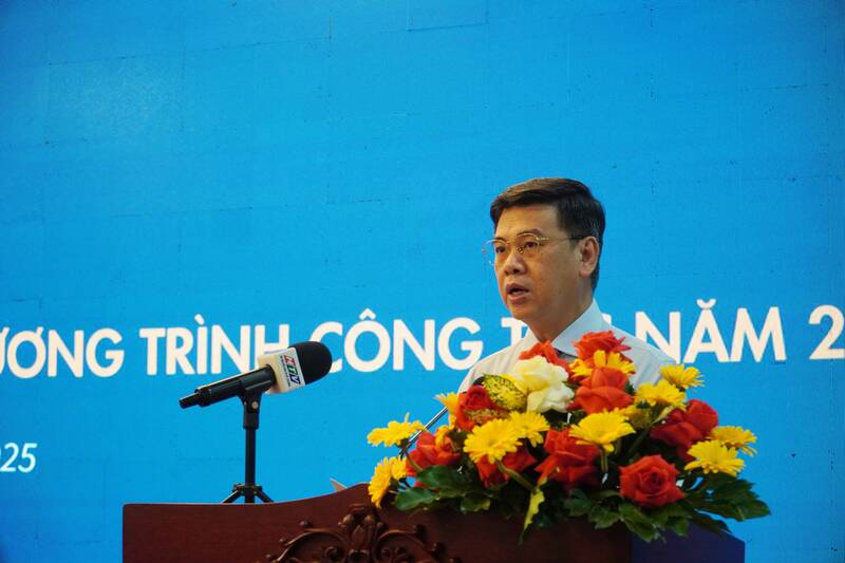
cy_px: 282
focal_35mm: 76
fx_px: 1795
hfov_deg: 26.5
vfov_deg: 17.8
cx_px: 422
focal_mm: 51
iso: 1600
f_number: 4
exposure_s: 1/160
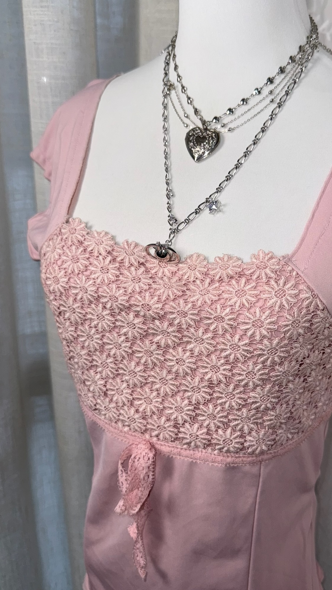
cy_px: 303
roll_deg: -3.1
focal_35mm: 27
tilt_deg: -20.7
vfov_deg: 69.8
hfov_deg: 42.6
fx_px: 422
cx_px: 204
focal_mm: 6.76
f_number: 1.78
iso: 50
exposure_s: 1/307
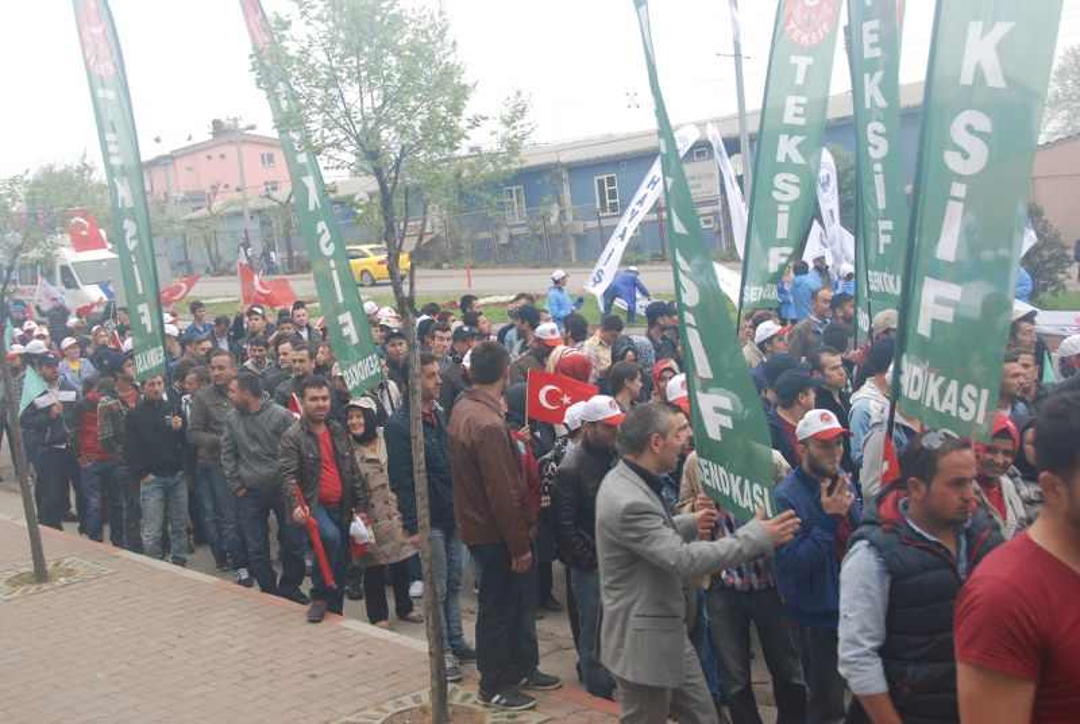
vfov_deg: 33.1
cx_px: 540
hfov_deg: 47.9
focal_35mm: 40
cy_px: 362
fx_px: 1217
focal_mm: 27
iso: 140
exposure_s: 1/125
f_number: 5.6
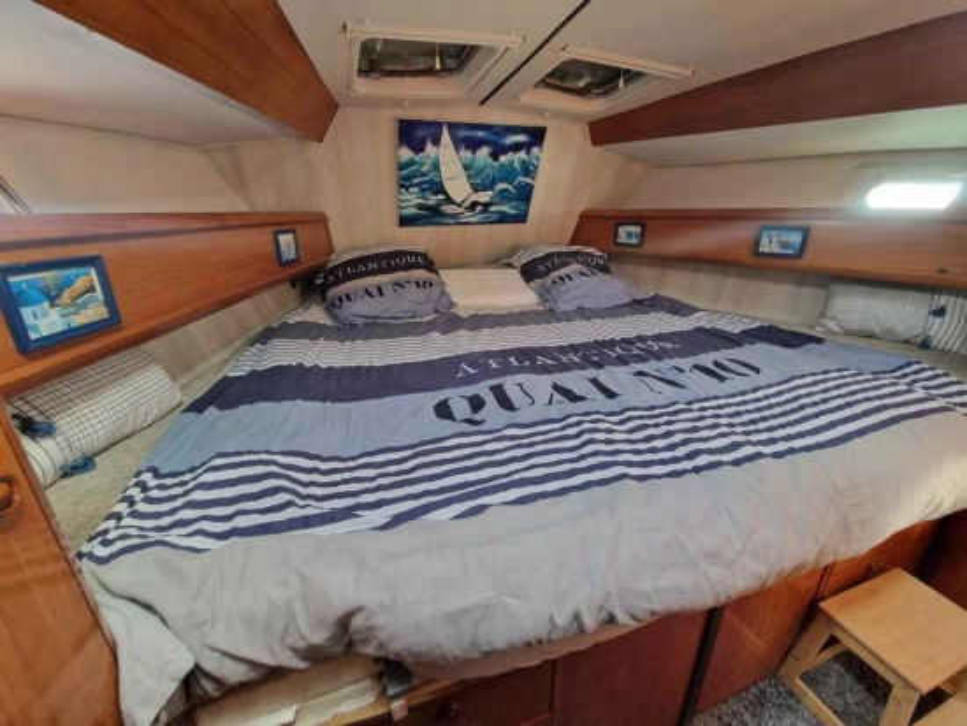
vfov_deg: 90.0
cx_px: 484
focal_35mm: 13
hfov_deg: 106.2
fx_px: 363
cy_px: 363
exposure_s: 1/33
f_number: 2.2
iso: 320
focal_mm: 2.2
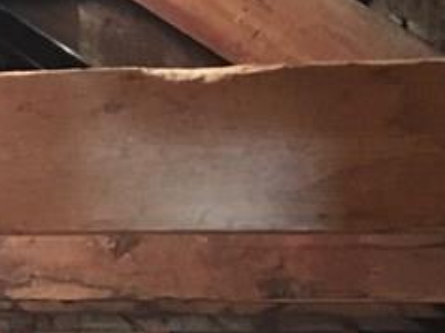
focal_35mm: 126
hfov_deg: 14.8
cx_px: -170
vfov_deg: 11.6
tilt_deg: +0.3
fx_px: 1620
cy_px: 356
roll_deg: +0.2
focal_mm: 4.15
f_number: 2.2
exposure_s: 1/15
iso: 500
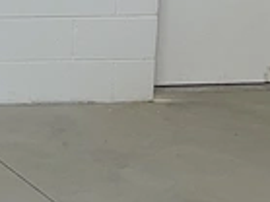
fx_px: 1224
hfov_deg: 10.6
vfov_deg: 9.3
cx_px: -406
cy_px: -59
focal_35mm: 157
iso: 32
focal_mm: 3
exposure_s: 1/122
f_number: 1.8
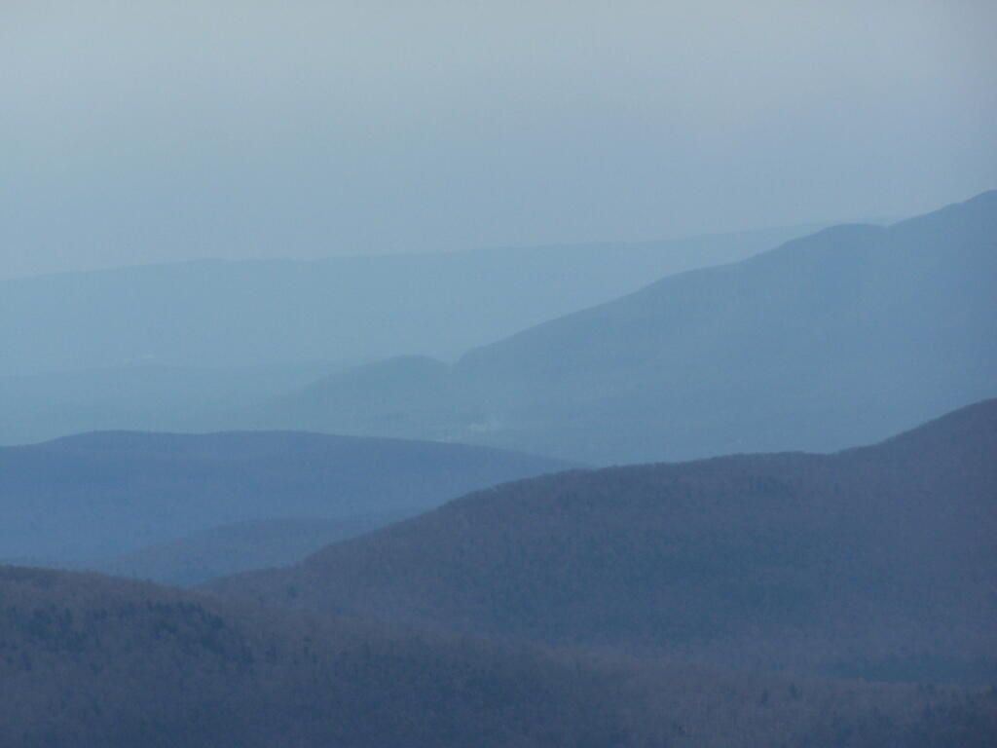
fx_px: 7719
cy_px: 374
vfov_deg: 5.5
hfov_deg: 7.4
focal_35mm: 268
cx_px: 498
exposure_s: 1/1000
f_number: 5
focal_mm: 44.4
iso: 80
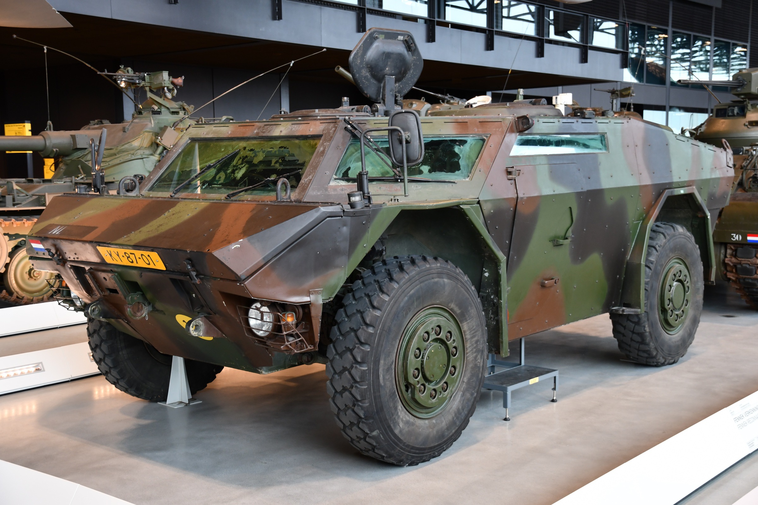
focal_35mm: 45
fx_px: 947
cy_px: 252
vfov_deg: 29.9
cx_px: 379
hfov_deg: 43.6
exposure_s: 1/30
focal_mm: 30
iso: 500
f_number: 3.2
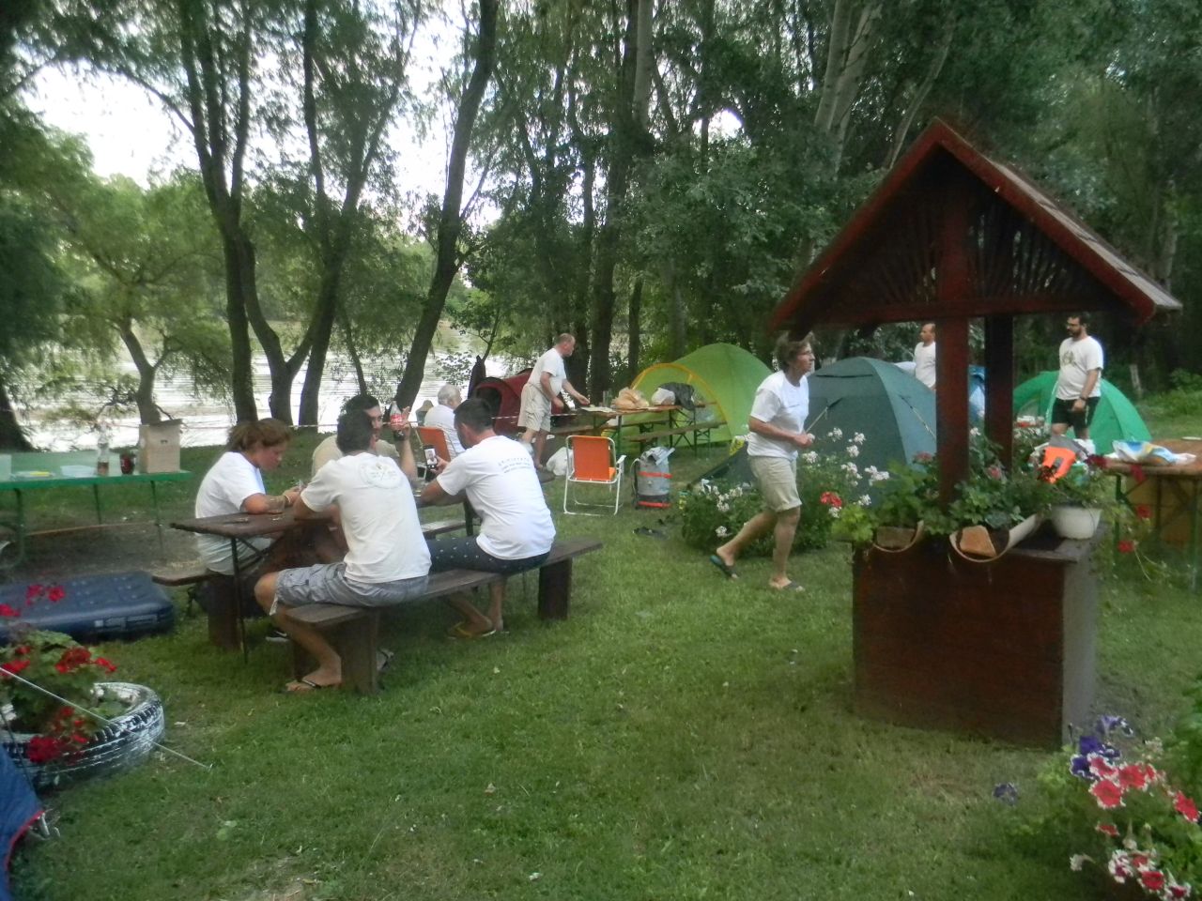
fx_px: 972
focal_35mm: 28
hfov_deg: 63.4
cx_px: 601
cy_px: 450
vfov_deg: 49.7
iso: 200
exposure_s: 1/46.4
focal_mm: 5
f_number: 3.5
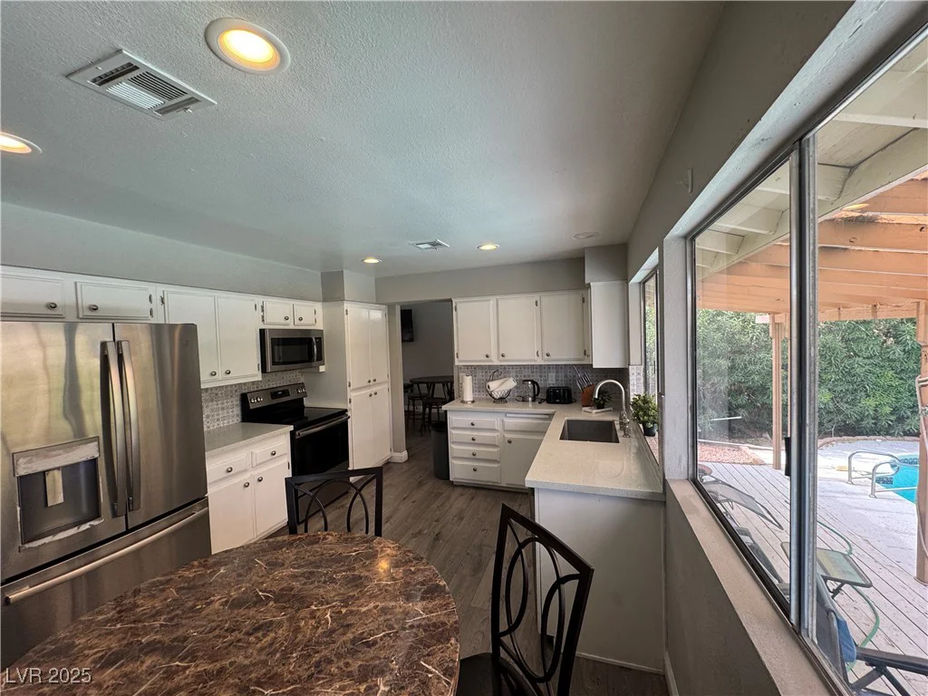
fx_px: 375
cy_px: 348
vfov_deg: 85.7
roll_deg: +0.8
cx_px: 464
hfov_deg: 102.1
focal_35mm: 14
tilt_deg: -1.6
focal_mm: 2.22
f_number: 2.2
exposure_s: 1/120
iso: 64
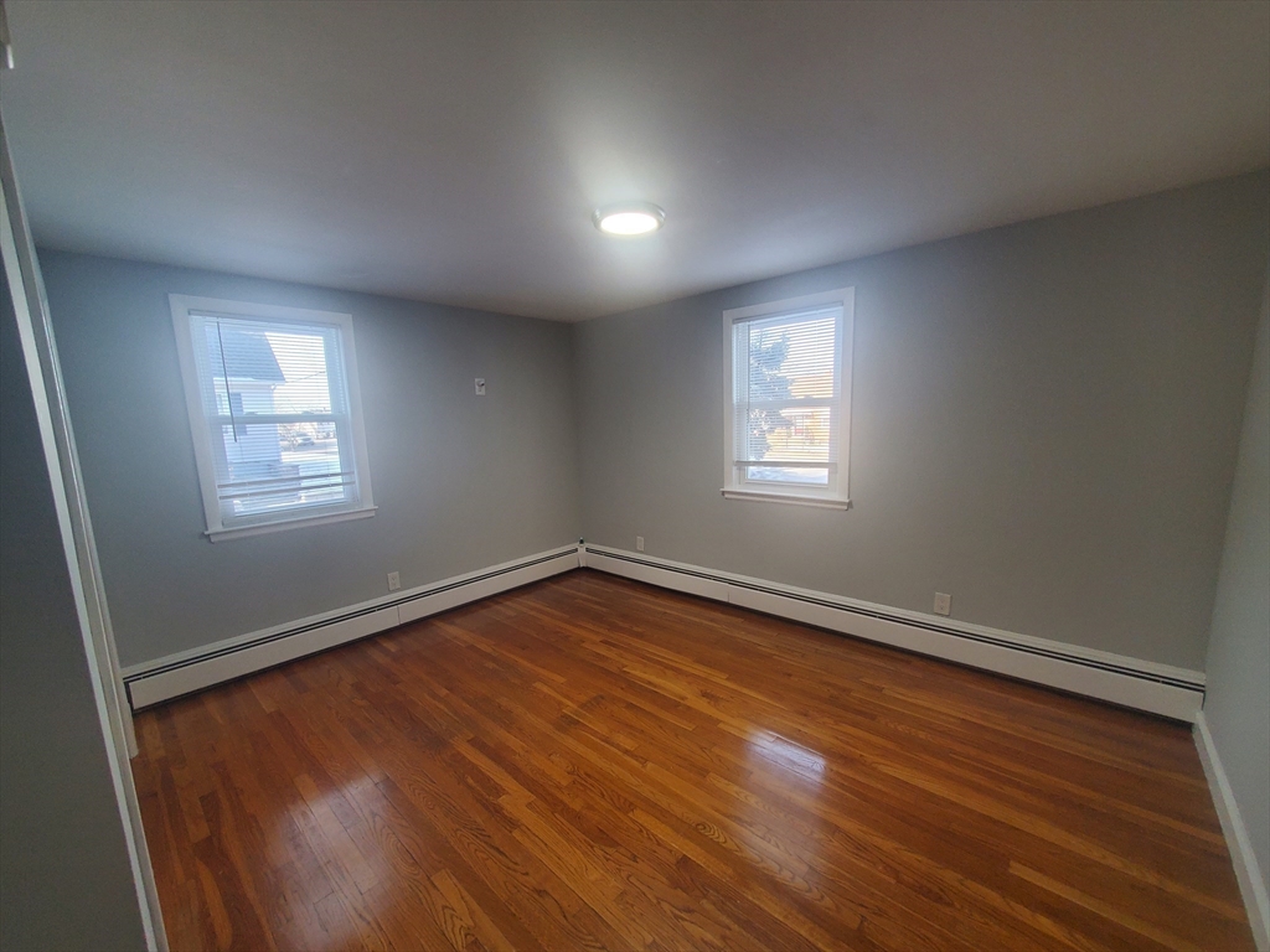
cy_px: 476
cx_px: 635
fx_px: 477
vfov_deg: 89.9
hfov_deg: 106.2
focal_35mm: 13
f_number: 2.2
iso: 160
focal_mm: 1.8
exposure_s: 1/60
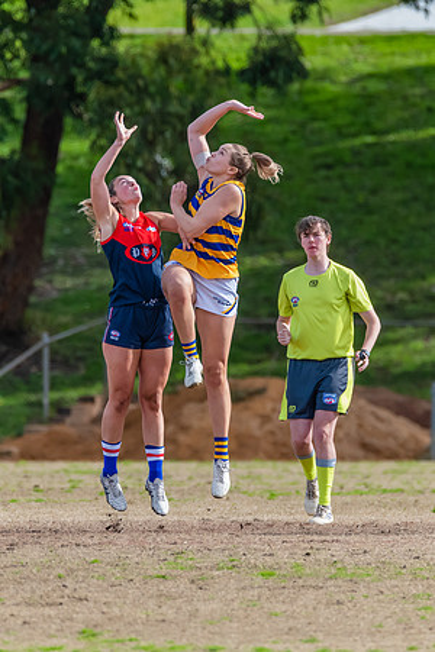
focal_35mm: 887
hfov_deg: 1.6
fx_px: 16075
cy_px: 271
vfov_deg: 2.3
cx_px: 195
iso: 1000
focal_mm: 500
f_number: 6.3
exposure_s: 1/1600
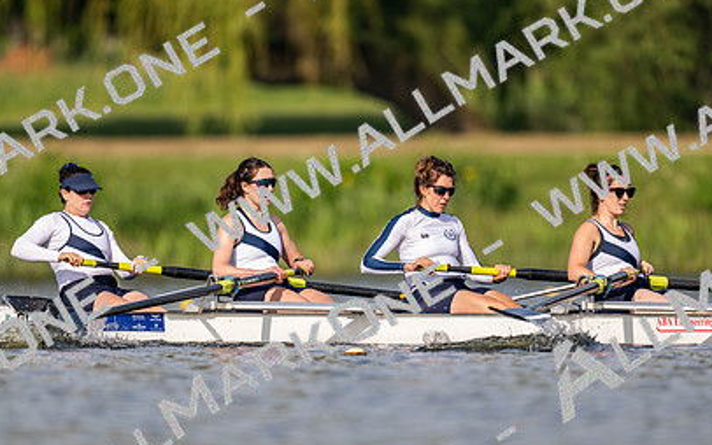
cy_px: 257
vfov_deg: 1.5
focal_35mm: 874
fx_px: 16964
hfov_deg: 2.4
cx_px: 403
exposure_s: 1/2500
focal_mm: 600
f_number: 4
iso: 250
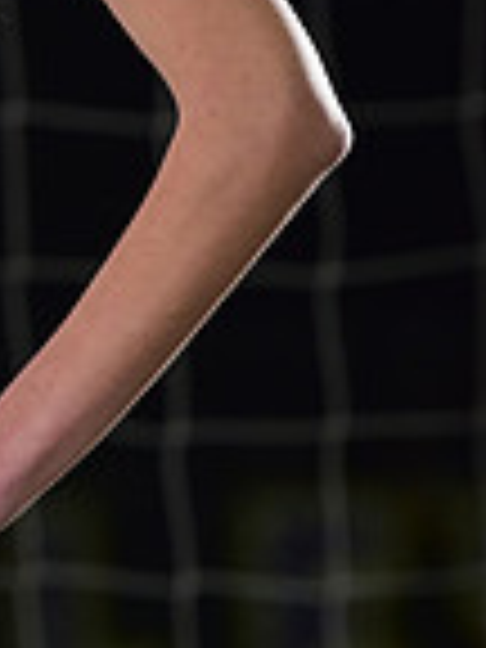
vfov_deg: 2.6
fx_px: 14508
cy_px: -162
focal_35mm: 775
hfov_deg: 1.9
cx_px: -331
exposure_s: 1/250
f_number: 5
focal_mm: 200
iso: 1000
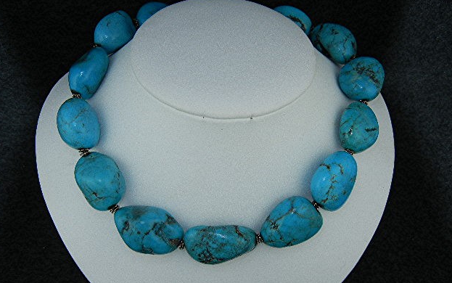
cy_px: 158
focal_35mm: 37
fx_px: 456
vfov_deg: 34.4
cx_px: 223
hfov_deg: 52.7
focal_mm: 6.2
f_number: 3.6
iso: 200
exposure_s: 1/32.7
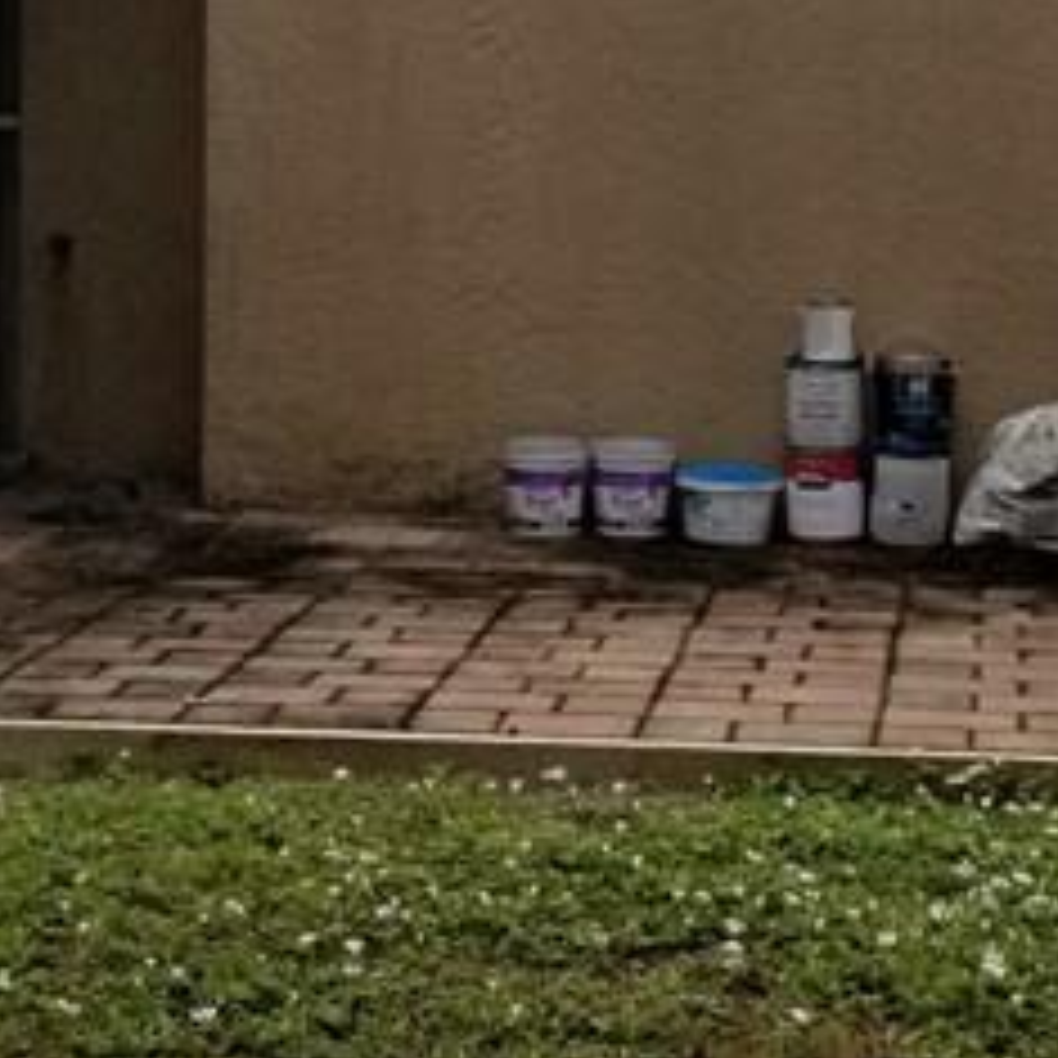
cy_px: 135
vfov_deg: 17.2
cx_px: 207
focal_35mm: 100
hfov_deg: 17.3
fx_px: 3458
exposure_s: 1/2024
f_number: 1.7
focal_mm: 4.3
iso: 50
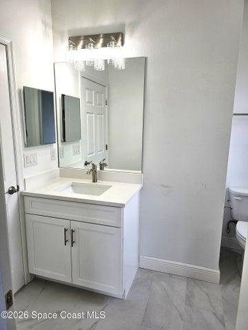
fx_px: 220
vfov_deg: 73.9
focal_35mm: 23
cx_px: 124
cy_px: 165
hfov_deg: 58.9
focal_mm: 6.3
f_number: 1.7
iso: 40
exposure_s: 1/120
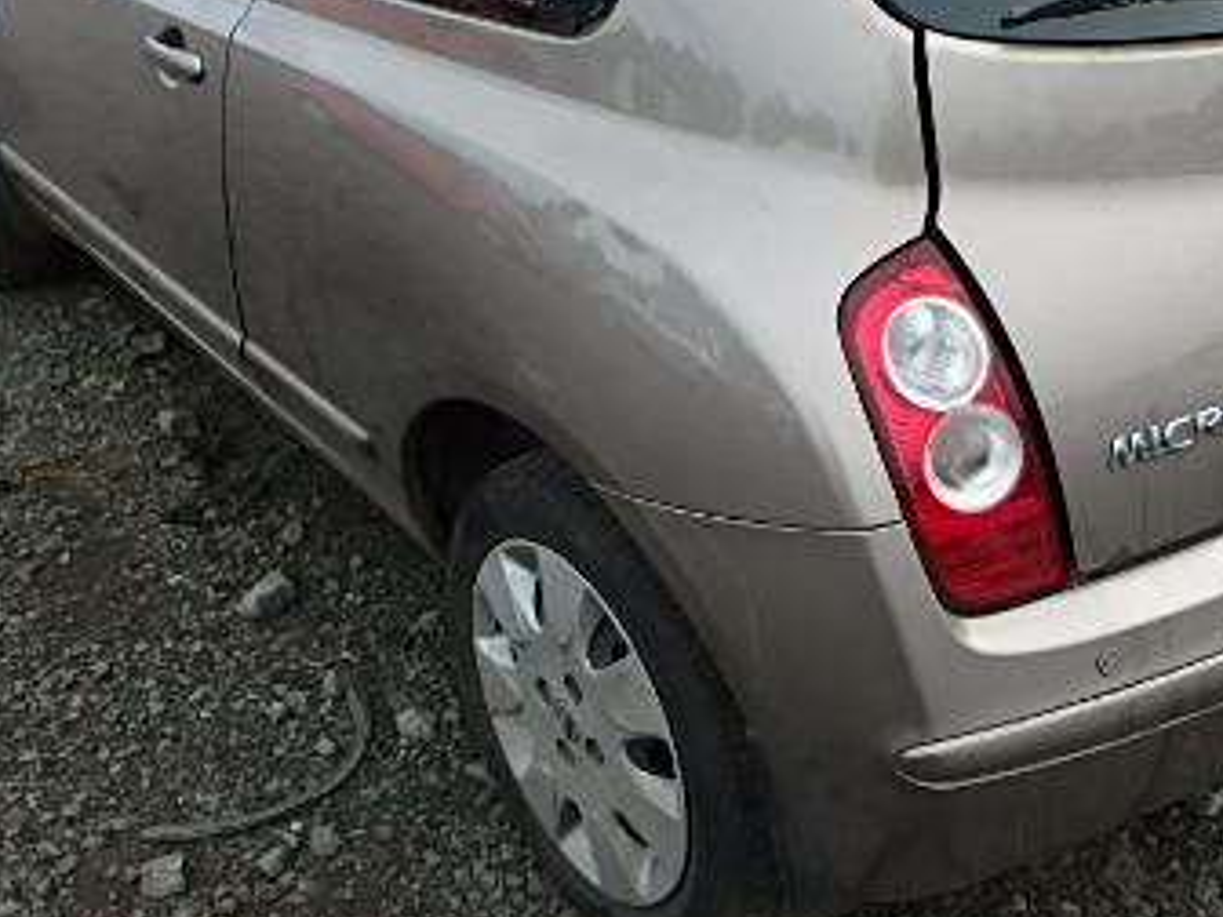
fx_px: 1413
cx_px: 775
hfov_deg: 46.3
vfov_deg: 35.4
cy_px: 269
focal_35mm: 40
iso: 125
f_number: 3.5
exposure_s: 1/320
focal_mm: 3.7
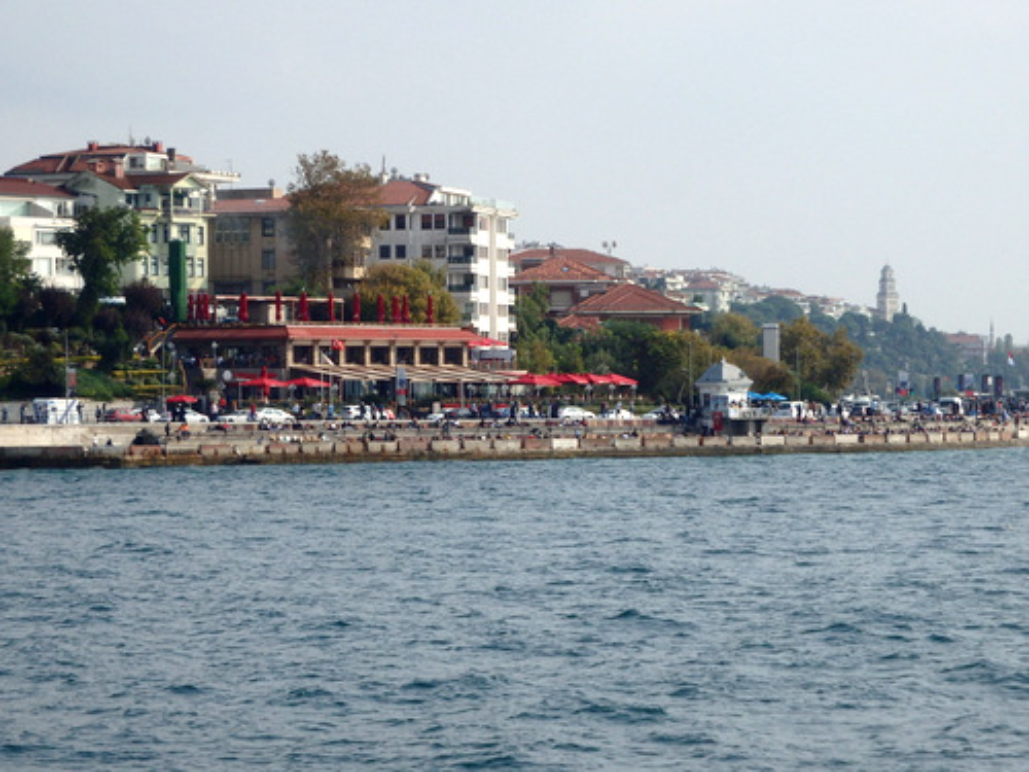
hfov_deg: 14.1
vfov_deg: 10.6
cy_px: 386
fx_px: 4162
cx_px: 514
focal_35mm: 140
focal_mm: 25
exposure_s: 1/1000
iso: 250
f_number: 5.9
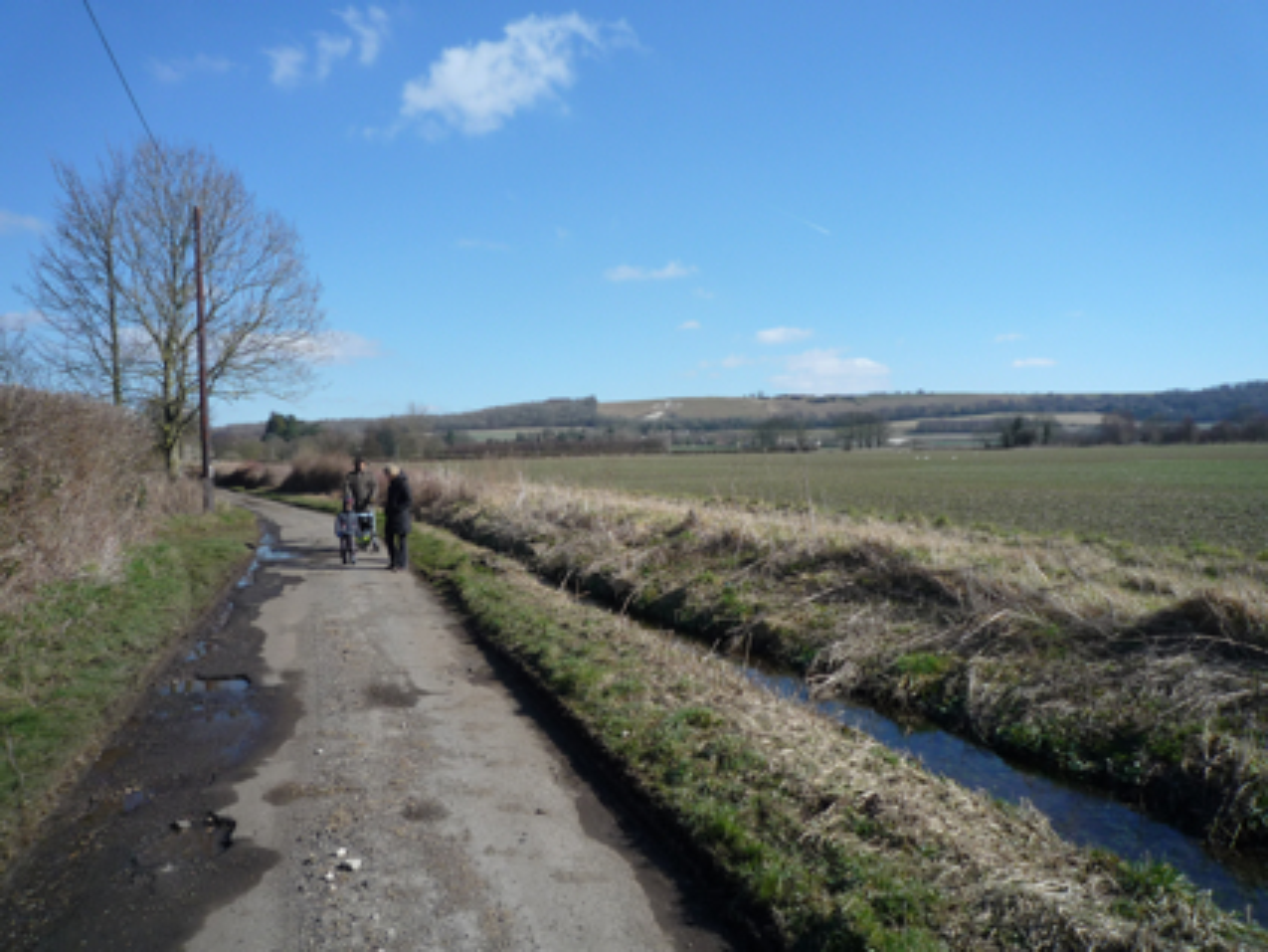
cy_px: 476
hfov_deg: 69.4
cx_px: 634
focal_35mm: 25
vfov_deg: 54.9
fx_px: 916
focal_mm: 4.4
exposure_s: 1/800
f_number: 4
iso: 100
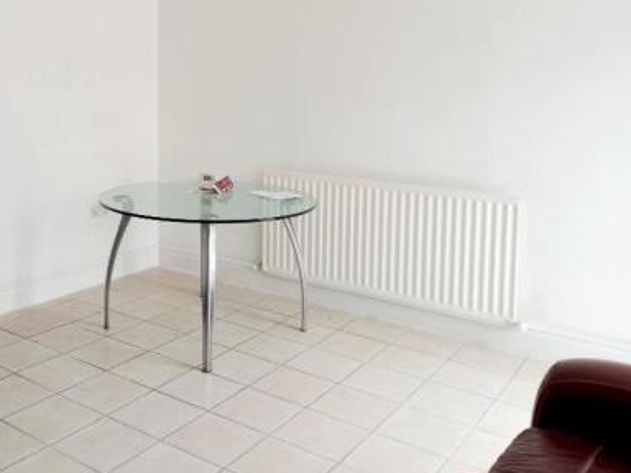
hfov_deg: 47.8
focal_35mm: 38
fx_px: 693
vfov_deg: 37.0
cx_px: 191
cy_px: 127
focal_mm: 4.6
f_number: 2
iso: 200
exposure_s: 1/50
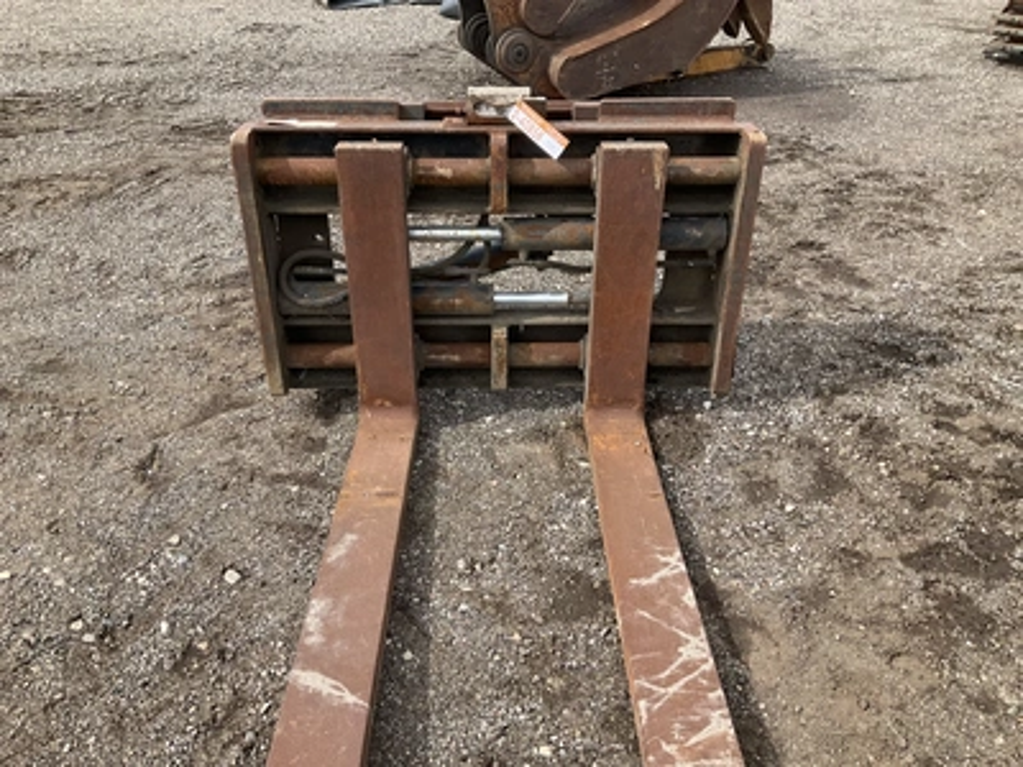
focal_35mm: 29
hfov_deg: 61.7
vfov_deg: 48.2
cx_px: 512
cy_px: 384
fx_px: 857
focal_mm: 3
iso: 25
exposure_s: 1/613
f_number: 1.8
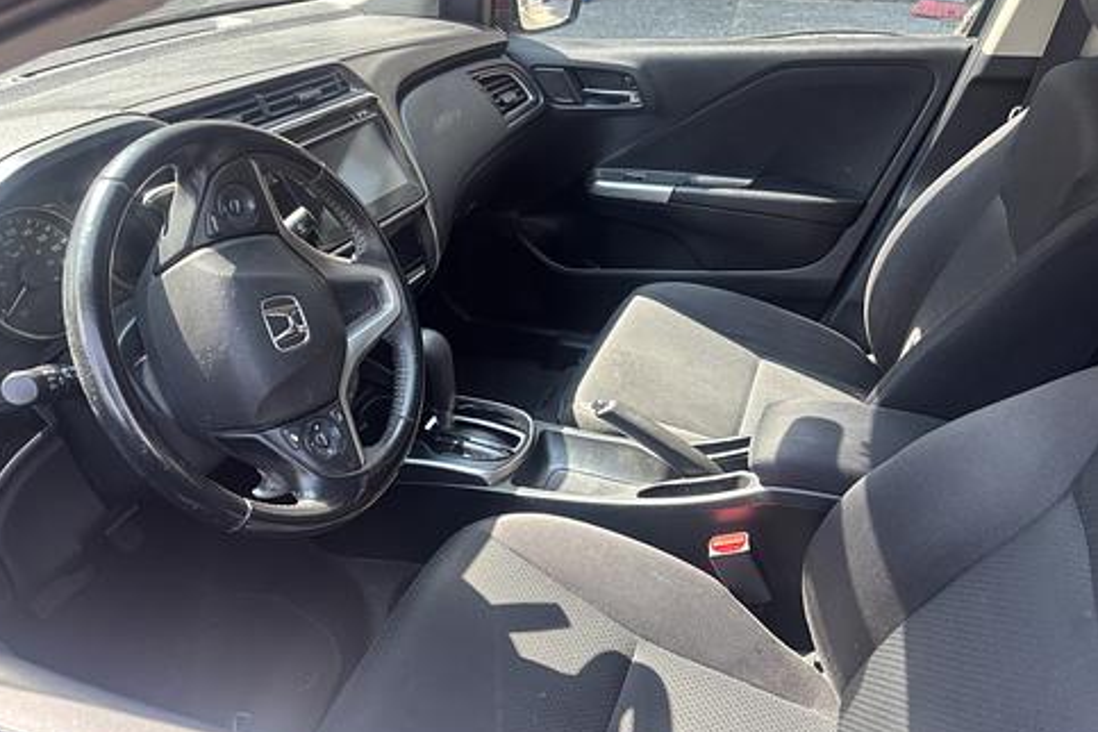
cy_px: 353
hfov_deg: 65.5
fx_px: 854
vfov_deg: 46.4
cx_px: 532
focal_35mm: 28
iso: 64
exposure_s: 1/121
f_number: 1.6
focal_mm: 5.96
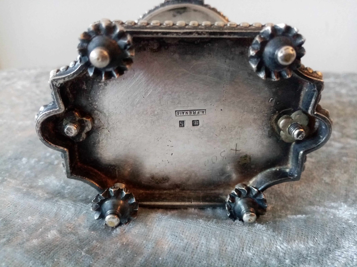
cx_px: 178
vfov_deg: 53.1
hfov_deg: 67.3
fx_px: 268
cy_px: 134
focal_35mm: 26
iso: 497
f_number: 1.8
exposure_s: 1/25
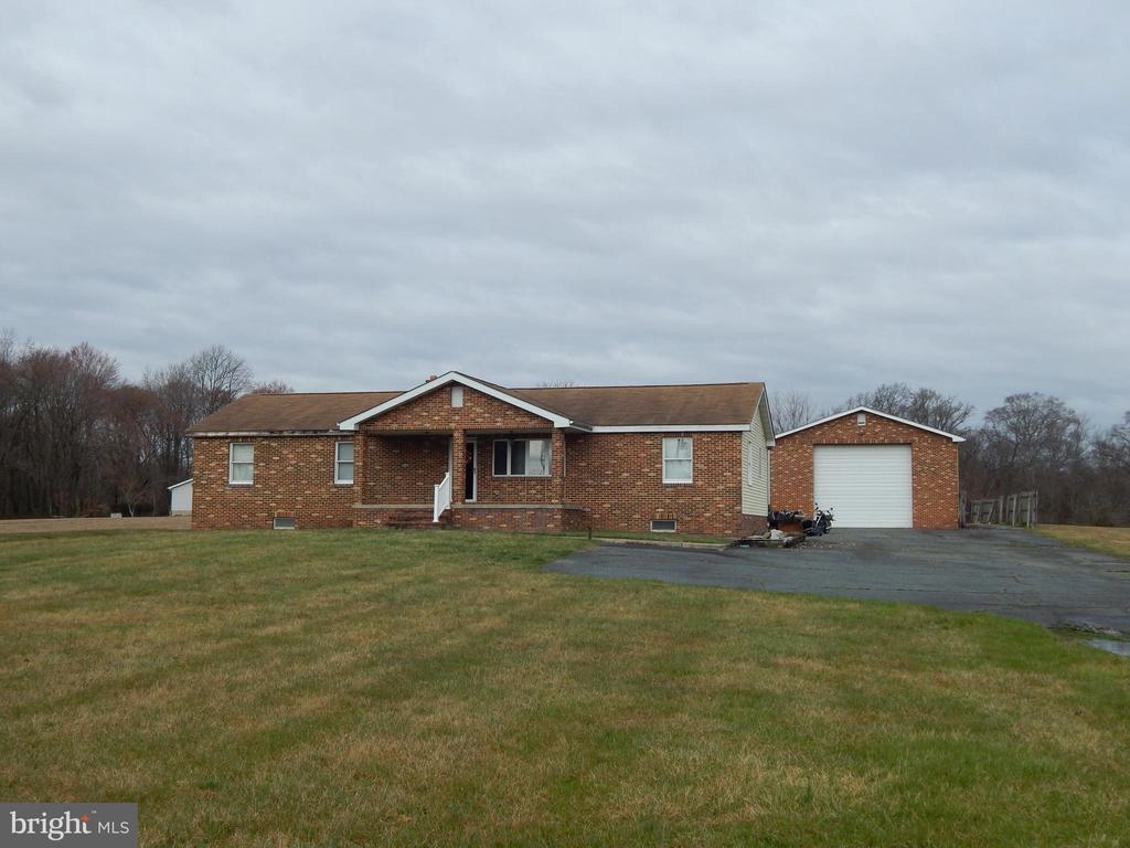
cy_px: 424
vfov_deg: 37.7
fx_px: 1240
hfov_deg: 49.0
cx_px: 565
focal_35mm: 38
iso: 125
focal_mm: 6.8
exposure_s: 1/1000
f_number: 3.4
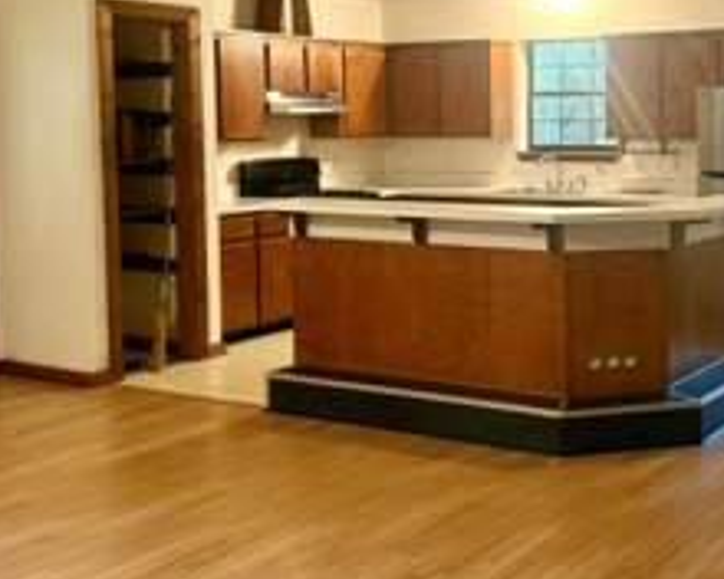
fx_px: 1093
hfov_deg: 35.3
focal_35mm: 51
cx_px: 596
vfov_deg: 29.4
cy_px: 184
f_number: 1.78
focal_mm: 6.76
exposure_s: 1/60
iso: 640
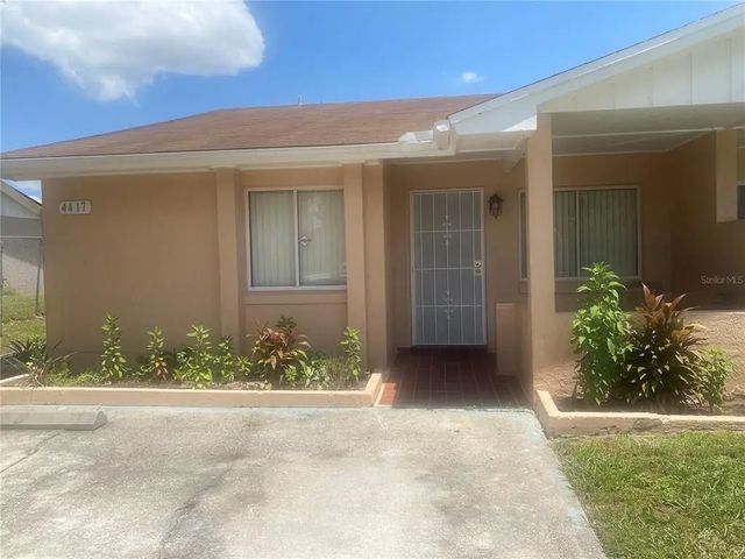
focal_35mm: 26
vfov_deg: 53.1
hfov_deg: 67.3
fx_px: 560
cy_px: 280
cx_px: 372
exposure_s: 1/2967
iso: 32
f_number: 1.8
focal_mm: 4.25
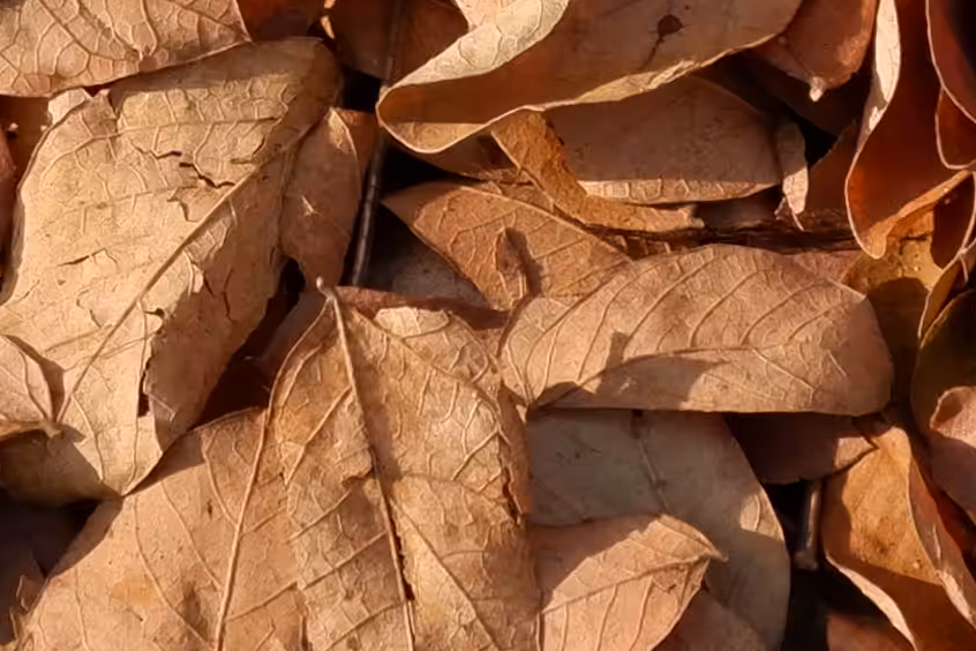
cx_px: 1155
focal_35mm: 482
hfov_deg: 4.3
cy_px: -633
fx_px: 13067
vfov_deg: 2.8
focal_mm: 45
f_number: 5.6
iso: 400
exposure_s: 1/640
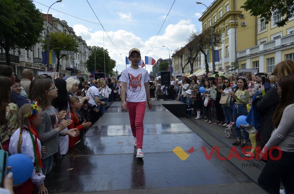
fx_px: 220
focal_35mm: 27
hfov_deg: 67.5
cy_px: 97
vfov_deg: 47.7
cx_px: 147
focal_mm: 18
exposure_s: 1/1600
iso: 400
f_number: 5.6
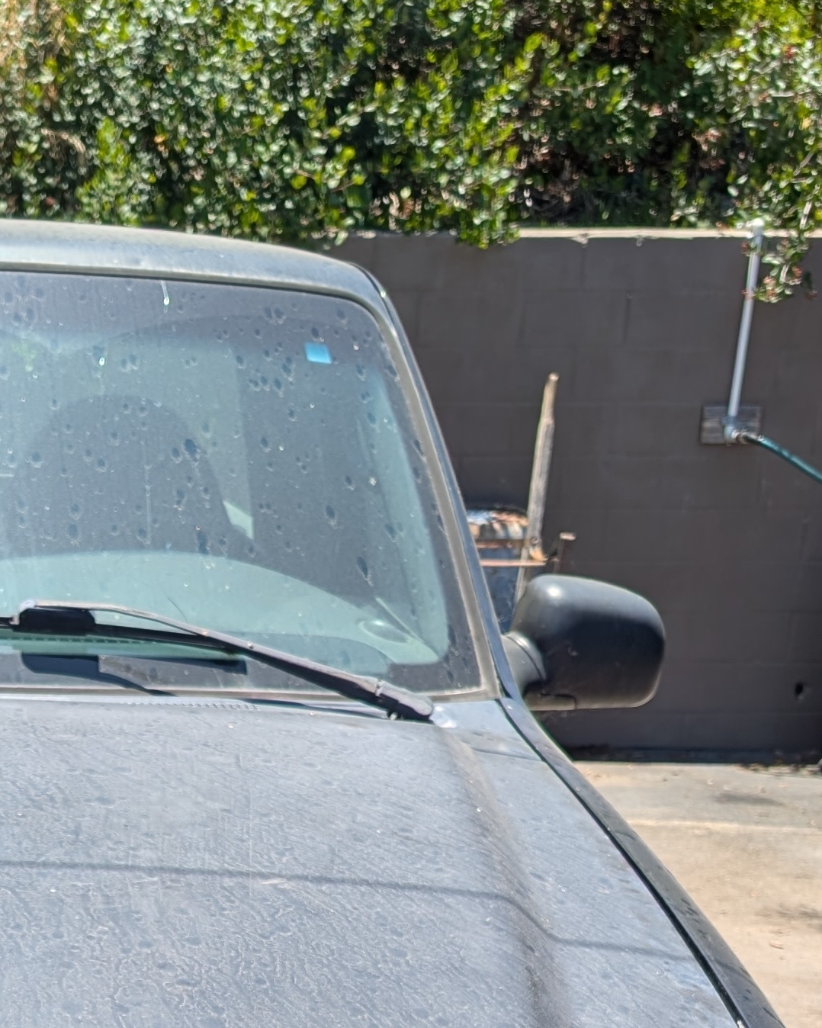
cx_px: -106
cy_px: 1213
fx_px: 2160
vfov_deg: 24.4
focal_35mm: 71
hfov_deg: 20.4
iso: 21
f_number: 1.68
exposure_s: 1/606
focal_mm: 6.9
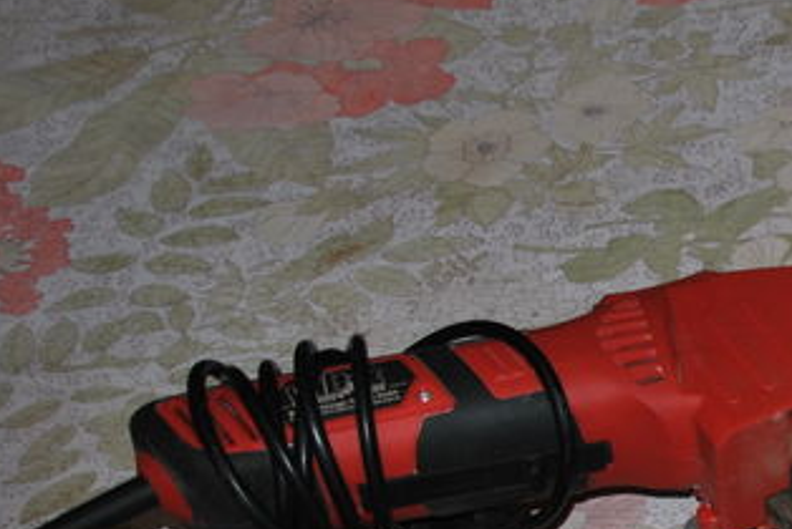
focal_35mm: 105
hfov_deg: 17.2
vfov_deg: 12.9
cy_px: 560
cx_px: 1251
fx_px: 2312
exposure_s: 1/125
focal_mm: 22
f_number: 4
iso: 100
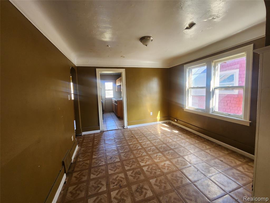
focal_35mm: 13
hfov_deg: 106.2
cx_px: 135
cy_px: 102
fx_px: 101
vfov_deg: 89.9
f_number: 2.2
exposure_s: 1/60
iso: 200
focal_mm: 2.2
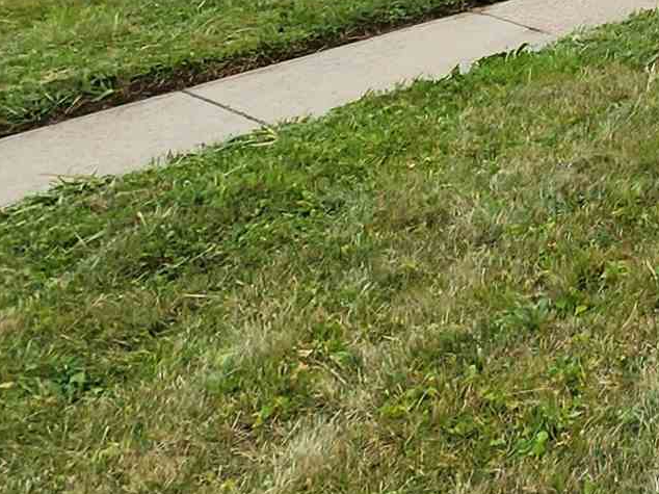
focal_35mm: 63
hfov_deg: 19.9
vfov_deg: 17.5
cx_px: 1255
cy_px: -459
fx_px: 1199
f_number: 2.2
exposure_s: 1/2038
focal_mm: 2.2
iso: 50
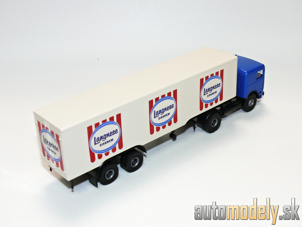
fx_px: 480
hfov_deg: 34.9
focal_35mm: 55
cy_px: 114
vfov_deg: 26.6
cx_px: 151
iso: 100
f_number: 4
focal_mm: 9.6
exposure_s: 1/30
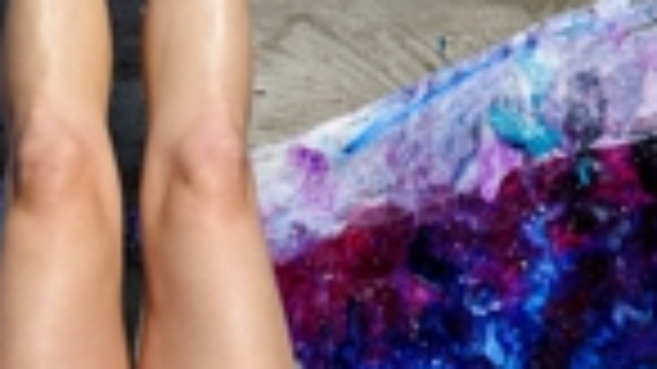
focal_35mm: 548
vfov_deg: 2.2
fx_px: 9543
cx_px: -662
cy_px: 565
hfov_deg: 3.9
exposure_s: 1/2500
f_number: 2.8
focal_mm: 85
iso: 100
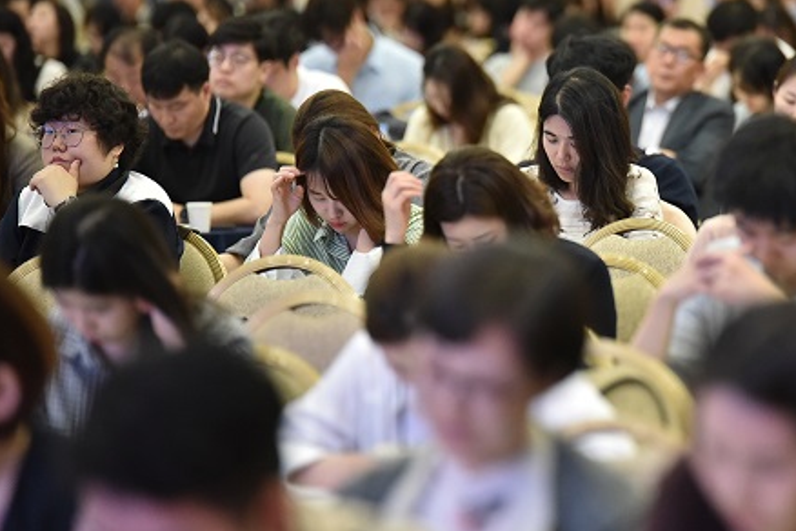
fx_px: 6566
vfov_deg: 4.6
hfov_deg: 6.9
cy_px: 186
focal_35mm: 297
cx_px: 580
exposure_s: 1/250
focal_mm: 200
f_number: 2.8
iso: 4500
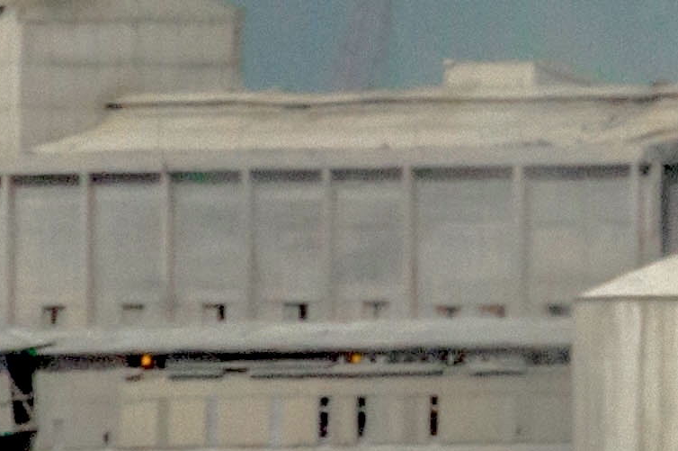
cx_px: 1066
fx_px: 65769
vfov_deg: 0.4
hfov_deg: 0.6
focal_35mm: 3496
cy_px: 24
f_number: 36
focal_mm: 300
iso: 1600
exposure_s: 1/500
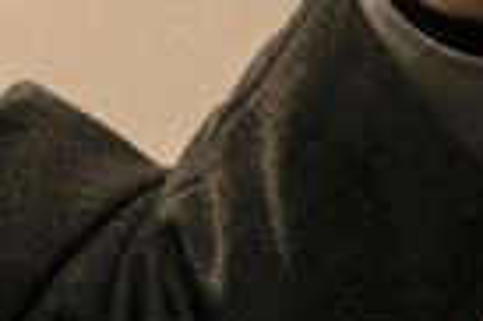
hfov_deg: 1.9
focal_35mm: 1066
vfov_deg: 1.3
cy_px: -5
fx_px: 14285
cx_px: -687
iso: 6400
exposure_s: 1/125
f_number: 2.8
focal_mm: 170
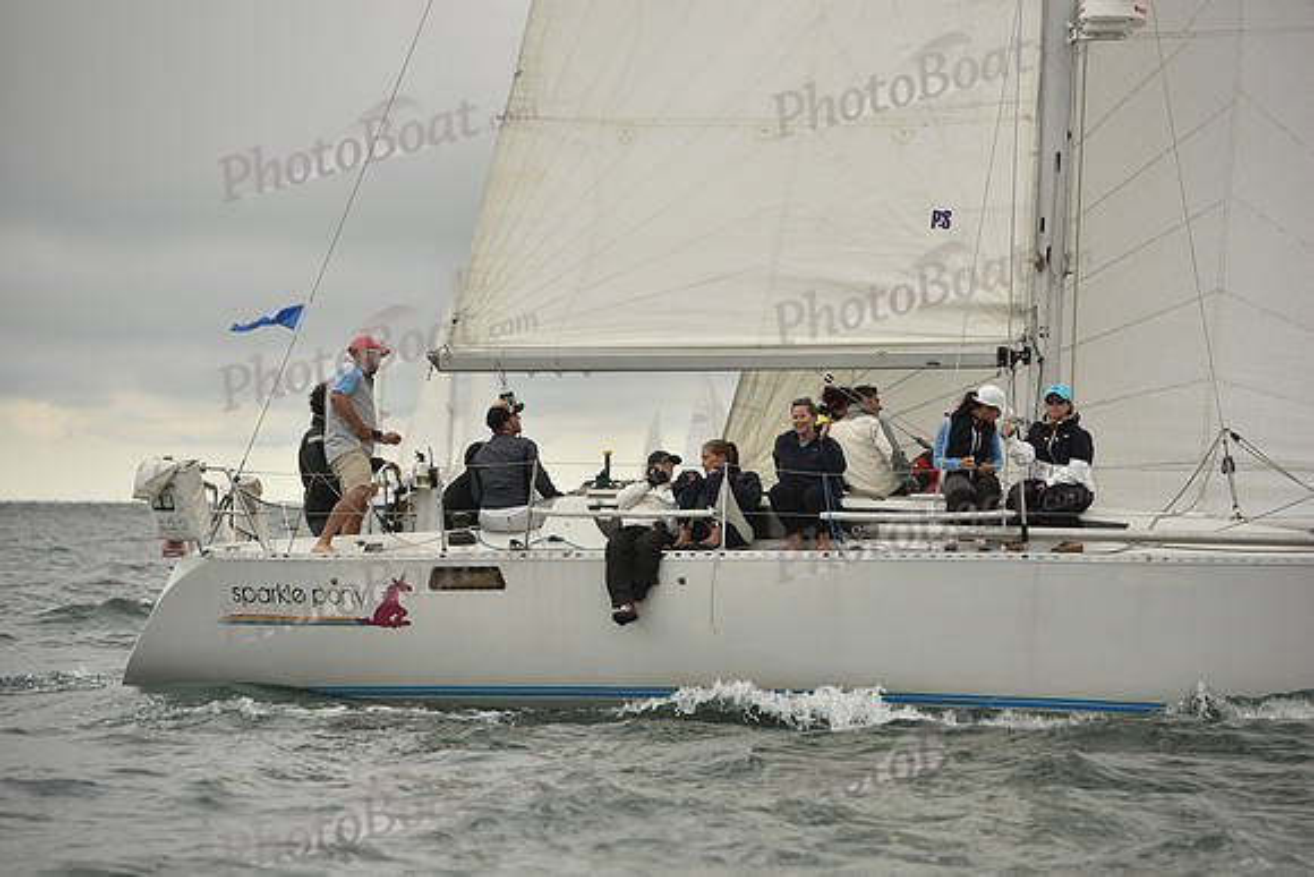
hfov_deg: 10.3
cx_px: 657
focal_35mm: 200
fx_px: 7301
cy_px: 438
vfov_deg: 6.9
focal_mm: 200
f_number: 6.3
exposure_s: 1/800
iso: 320
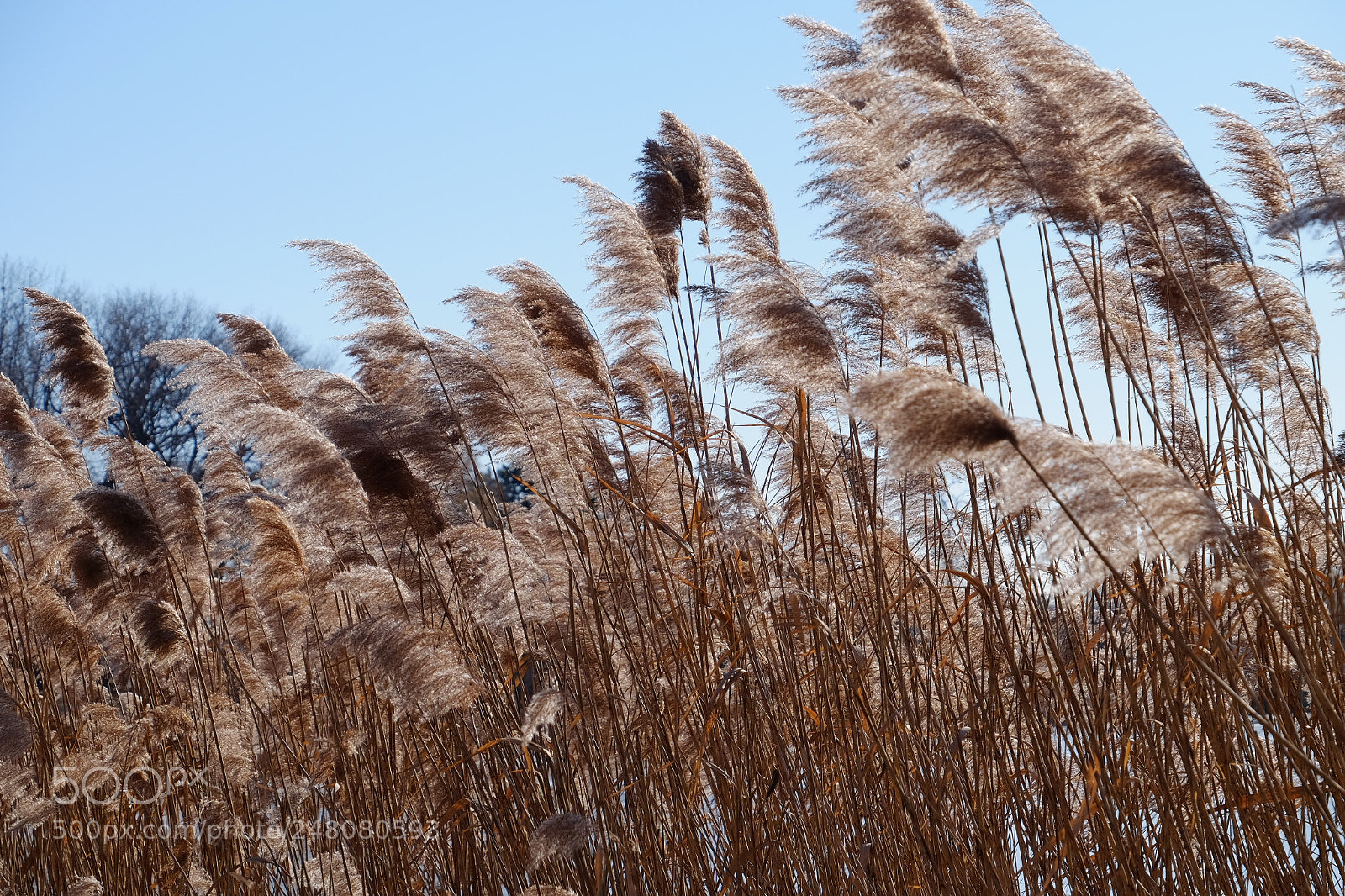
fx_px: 3922
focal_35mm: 105
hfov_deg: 19.5
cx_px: 672
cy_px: 448
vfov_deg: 13.0
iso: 400
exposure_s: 1/750
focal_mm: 70.2
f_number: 8
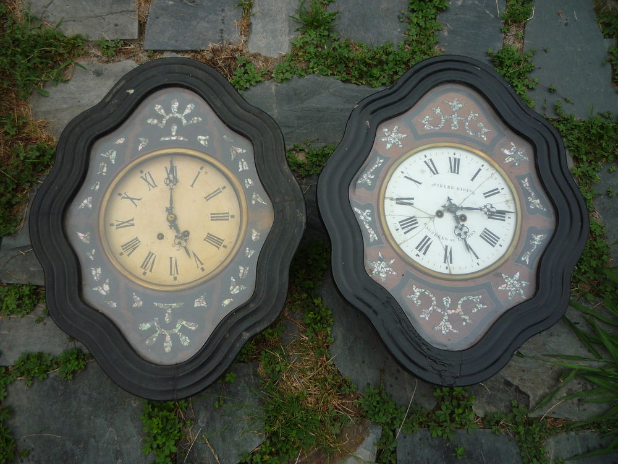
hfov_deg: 60.0
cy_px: 232
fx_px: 536
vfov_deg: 46.8
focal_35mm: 30
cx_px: 309
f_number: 4
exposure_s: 1/250
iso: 100
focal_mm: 5.2
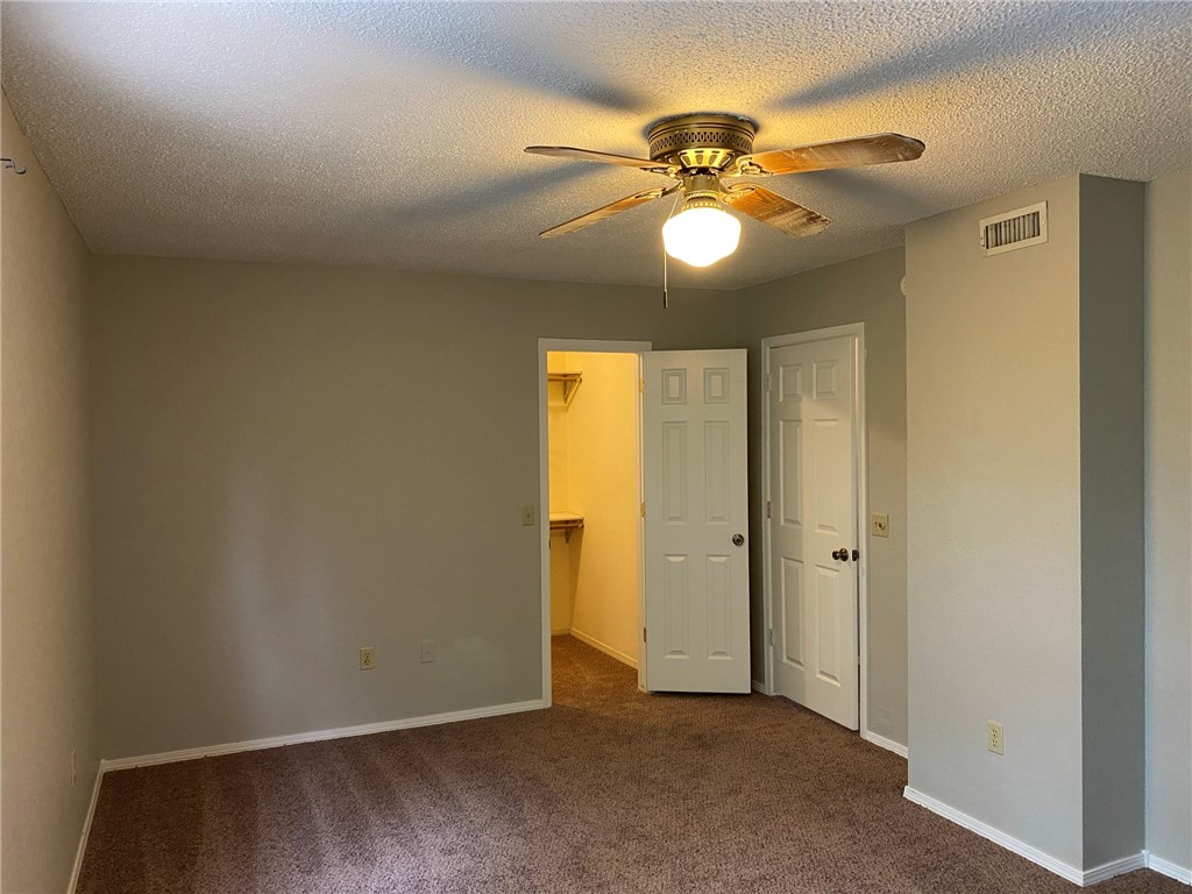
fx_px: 895
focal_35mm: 26
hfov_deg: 67.3
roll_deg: +0.7
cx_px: 596
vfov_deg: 53.1
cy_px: 447
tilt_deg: -1.7
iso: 320
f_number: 1.8
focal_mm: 4.25
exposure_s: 1/60
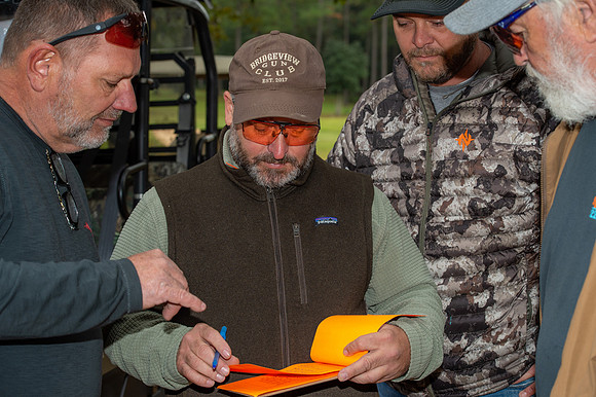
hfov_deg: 28.9
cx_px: 298
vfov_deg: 19.4
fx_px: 1158
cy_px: 198
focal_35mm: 70
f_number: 7.1
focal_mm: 70
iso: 320
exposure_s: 1/250
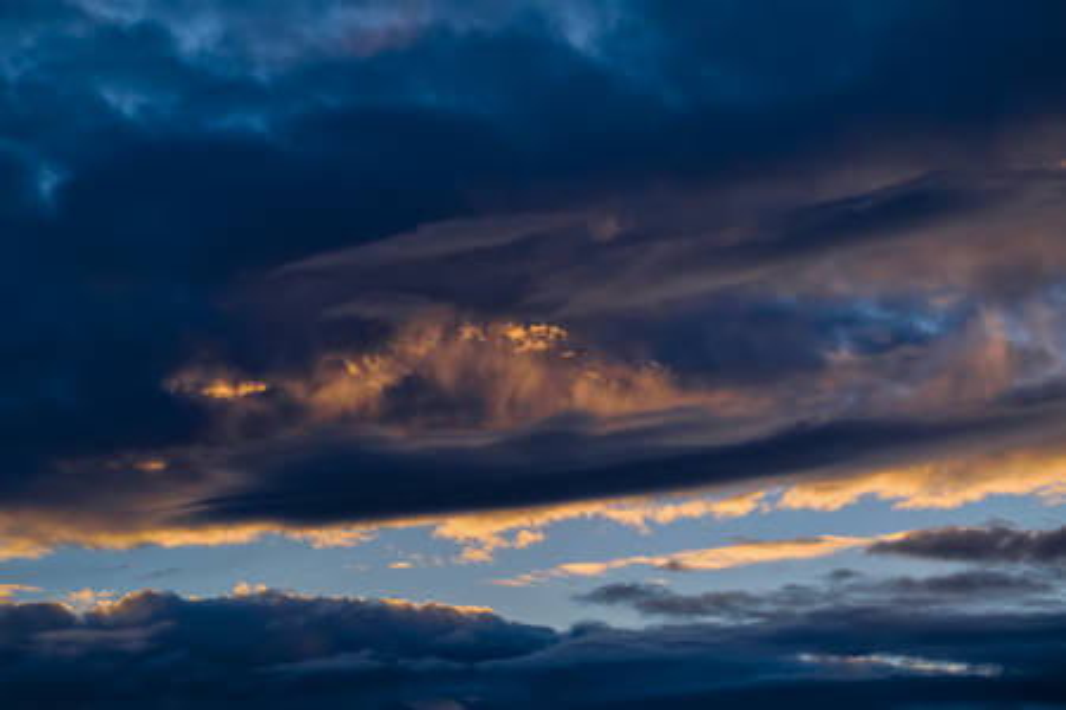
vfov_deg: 16.6
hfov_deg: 24.6
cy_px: 355
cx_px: 533
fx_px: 2443
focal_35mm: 82
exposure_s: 1/200
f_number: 7.1
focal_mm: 55
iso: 100
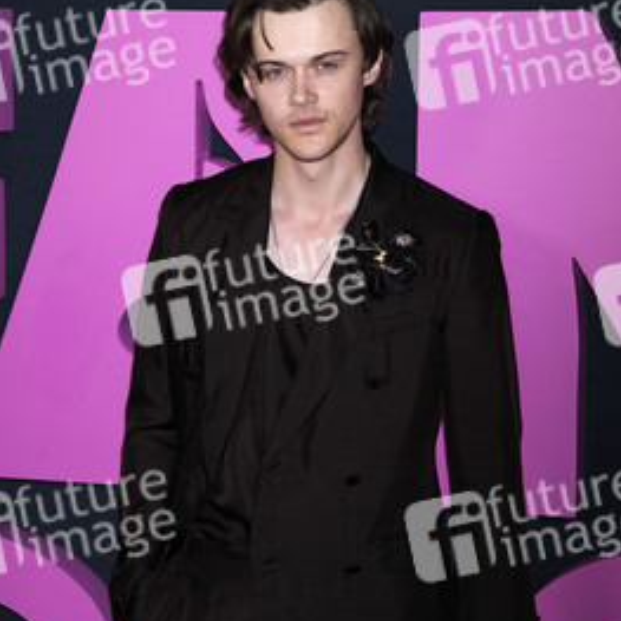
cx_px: 312
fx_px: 1705
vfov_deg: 20.6
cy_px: 408
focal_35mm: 84
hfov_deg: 20.6
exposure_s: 1/200
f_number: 7.1
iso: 400
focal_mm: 65
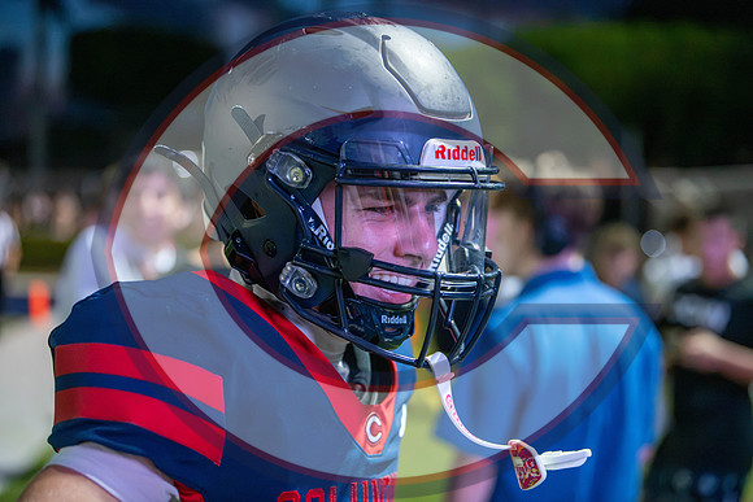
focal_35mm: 70
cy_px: 251
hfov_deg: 28.8
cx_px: 376
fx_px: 1464
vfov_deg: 19.5
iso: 12800
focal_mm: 70
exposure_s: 1/1000
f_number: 2.8
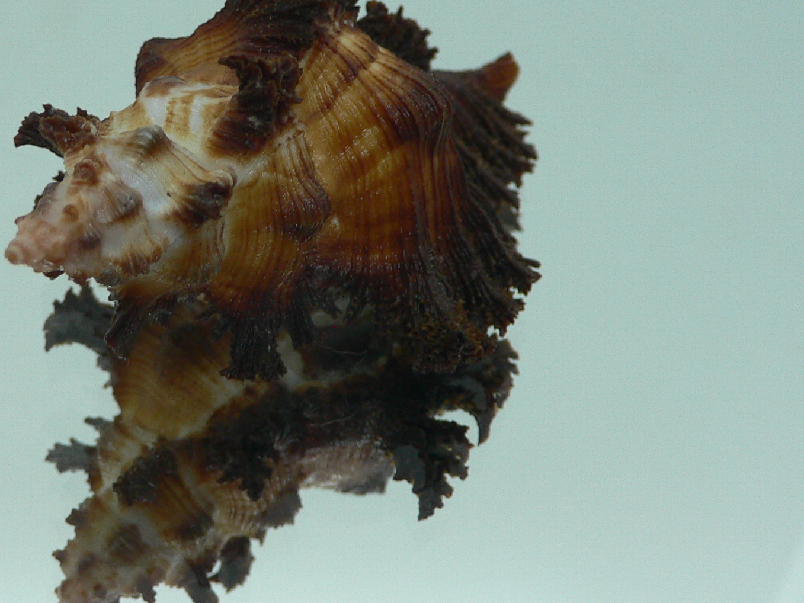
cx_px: 268
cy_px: 238
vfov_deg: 28.0
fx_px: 1208
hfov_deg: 36.4
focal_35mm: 52
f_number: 2.8
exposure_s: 1/60
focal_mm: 4.6
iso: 100
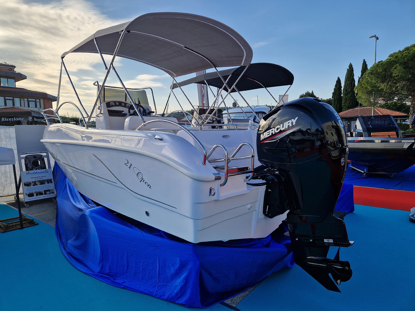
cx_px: 208
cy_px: 156
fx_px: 276
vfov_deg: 58.9
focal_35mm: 23
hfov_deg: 73.9
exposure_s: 1/1112
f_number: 1.8
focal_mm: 5.4
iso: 50
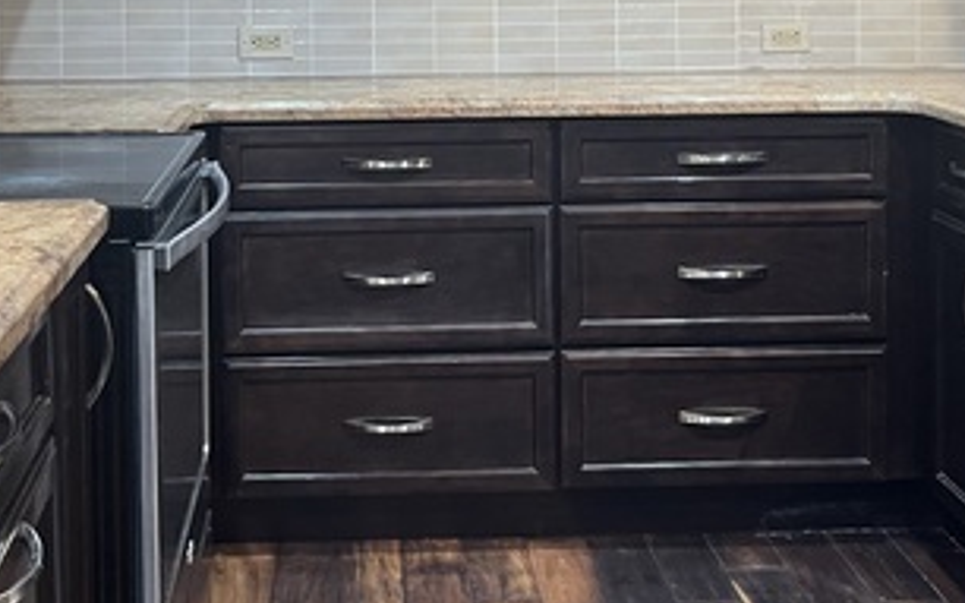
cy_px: 6
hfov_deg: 34.0
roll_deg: +0.3
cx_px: 449
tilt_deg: -3.3
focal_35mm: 60
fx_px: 1577
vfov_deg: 20.9
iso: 320
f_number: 1.6
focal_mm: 5.1
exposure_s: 1/60
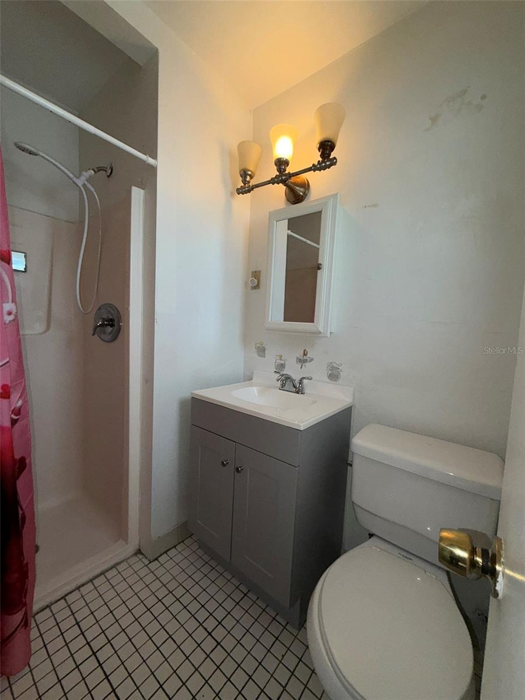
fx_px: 283
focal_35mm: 14
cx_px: 262
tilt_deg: -4.4
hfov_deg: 85.7
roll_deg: -3.0
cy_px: 350
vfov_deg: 102.1
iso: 100
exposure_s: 1/120
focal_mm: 2.22
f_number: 2.2
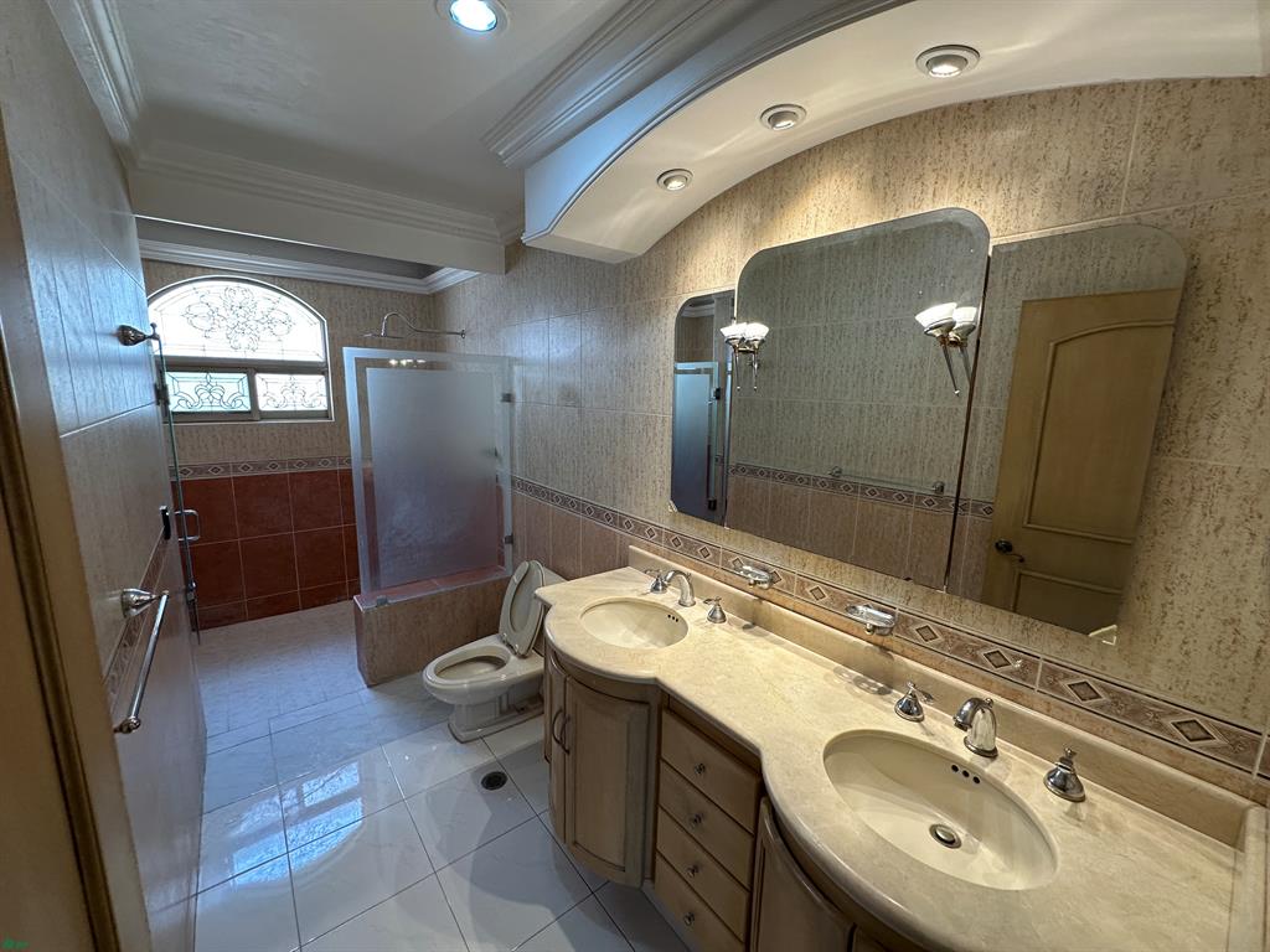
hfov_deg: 102.1
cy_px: 476
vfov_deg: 85.7
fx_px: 514
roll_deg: -0.3
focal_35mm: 14
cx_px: 635
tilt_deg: -8.2
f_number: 2.2
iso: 160
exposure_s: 1/120
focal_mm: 2.22
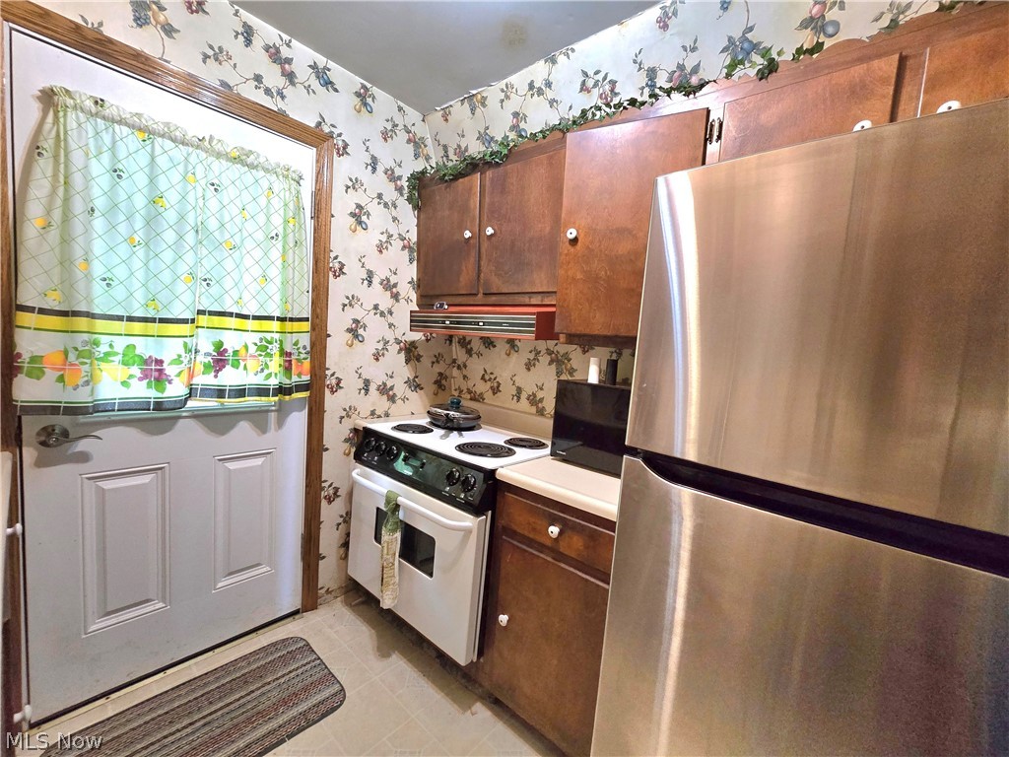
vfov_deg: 89.9
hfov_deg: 106.2
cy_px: 378
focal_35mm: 13
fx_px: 379
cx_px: 504
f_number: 2.2
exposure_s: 1/60.2
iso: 800
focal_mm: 2.2
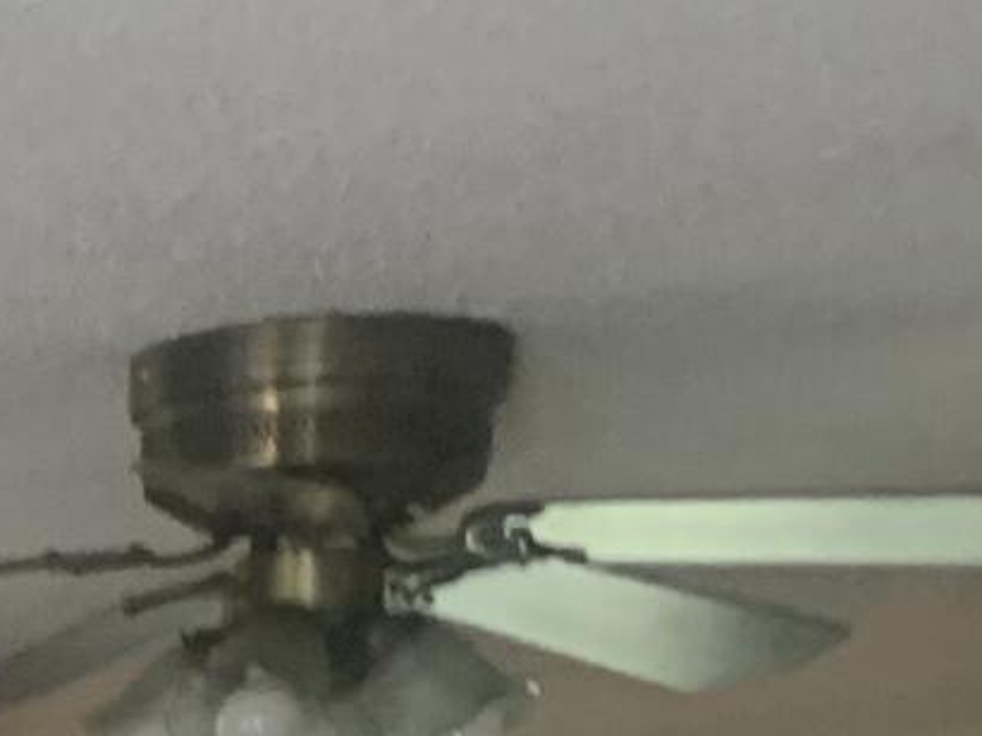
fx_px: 5388
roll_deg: -0.3
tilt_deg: -7.2
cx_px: -1988
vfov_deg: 7.2
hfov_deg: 8.6
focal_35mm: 190
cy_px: 1993
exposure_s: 1/60
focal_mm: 4.25
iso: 200
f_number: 1.8
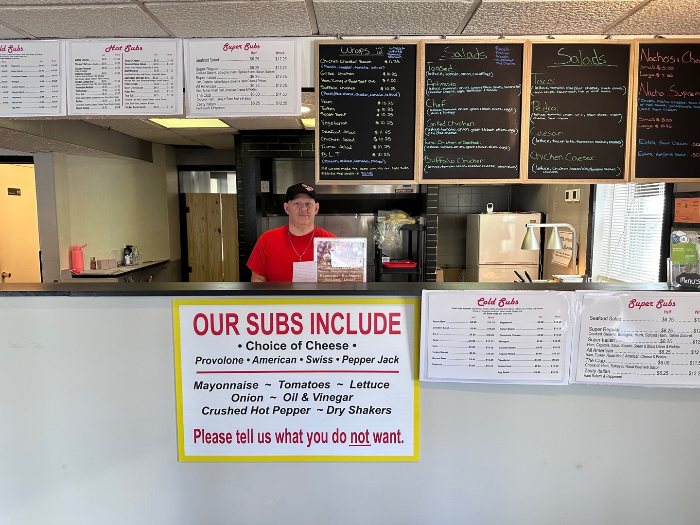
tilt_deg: -6.3
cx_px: 350
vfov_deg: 56.8
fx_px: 485
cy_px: 262
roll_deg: +0.1
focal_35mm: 24
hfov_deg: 71.6
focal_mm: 6.86
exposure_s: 1/120
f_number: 1.78
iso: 250
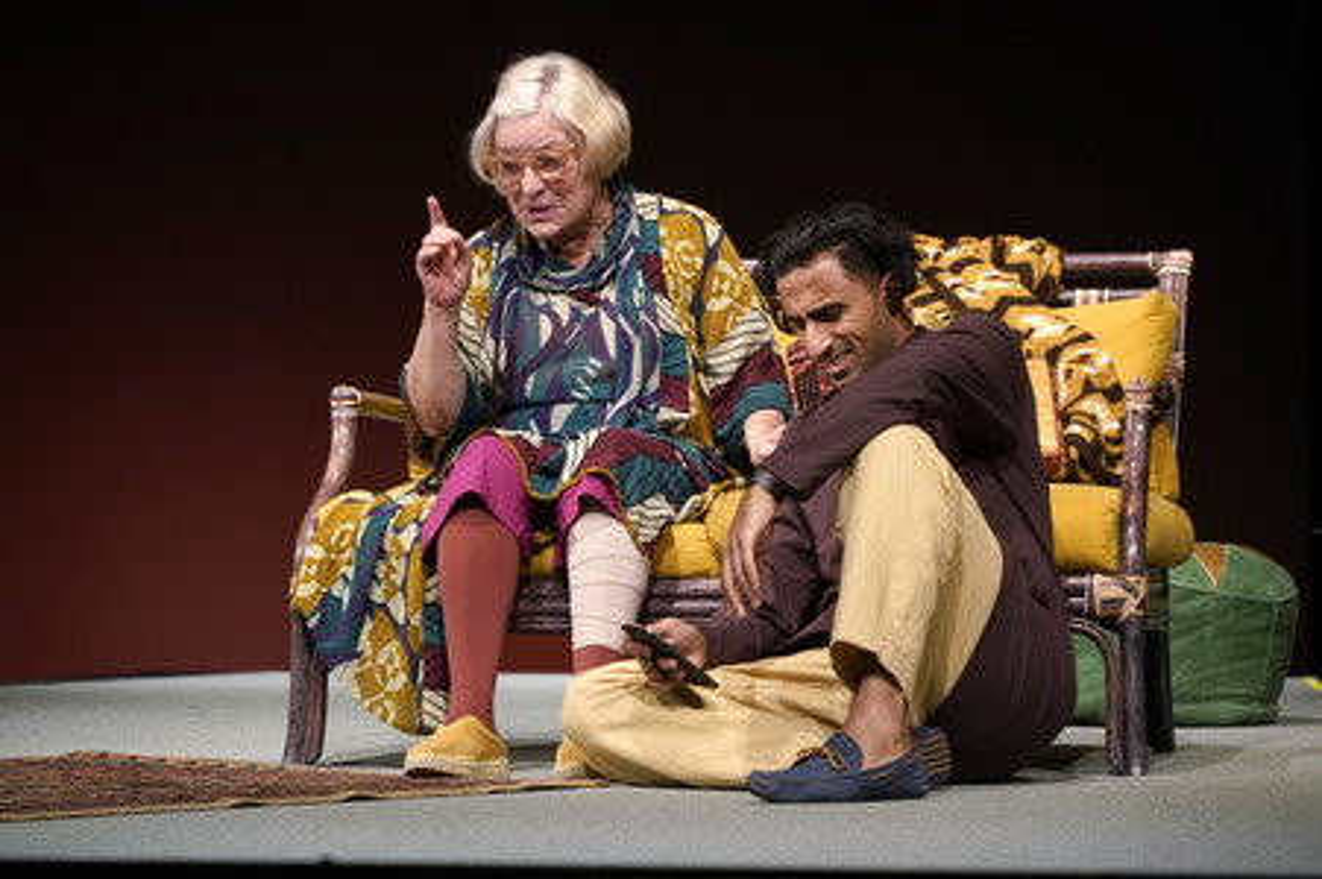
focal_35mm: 139
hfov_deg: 14.8
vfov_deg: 9.9
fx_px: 5101
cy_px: 440
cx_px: 661
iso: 1600
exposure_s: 1/200
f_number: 5.6
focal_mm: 139
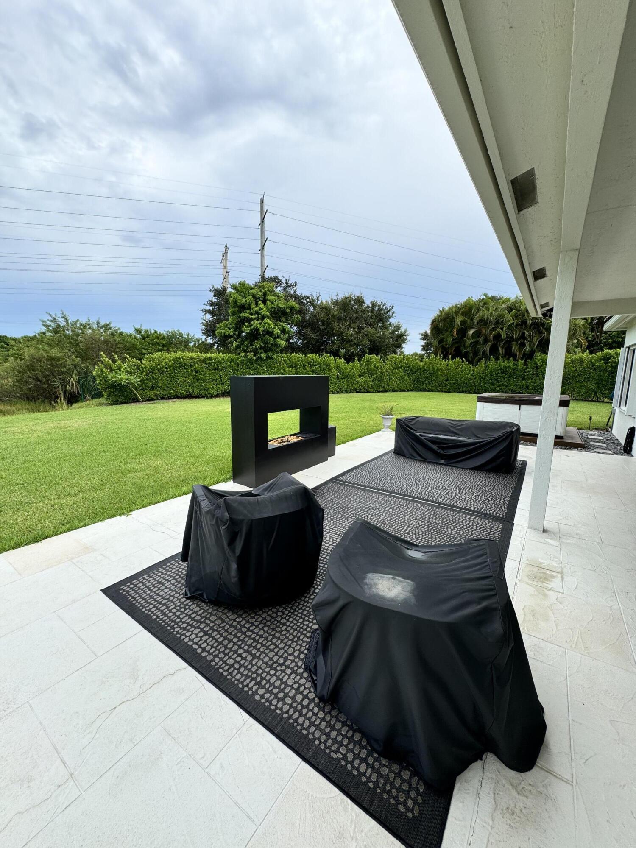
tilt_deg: -8.7
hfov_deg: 85.7
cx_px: 318
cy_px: 424
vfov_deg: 102.1
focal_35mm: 14
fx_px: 343
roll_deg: -0.4
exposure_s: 1/812
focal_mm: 2.22
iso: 40
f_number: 2.2
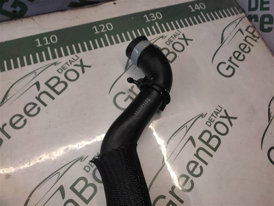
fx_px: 206
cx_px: 137
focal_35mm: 26
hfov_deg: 67.3
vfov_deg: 53.1
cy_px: 103
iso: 133
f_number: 1.79
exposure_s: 1/33
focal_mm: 4.74
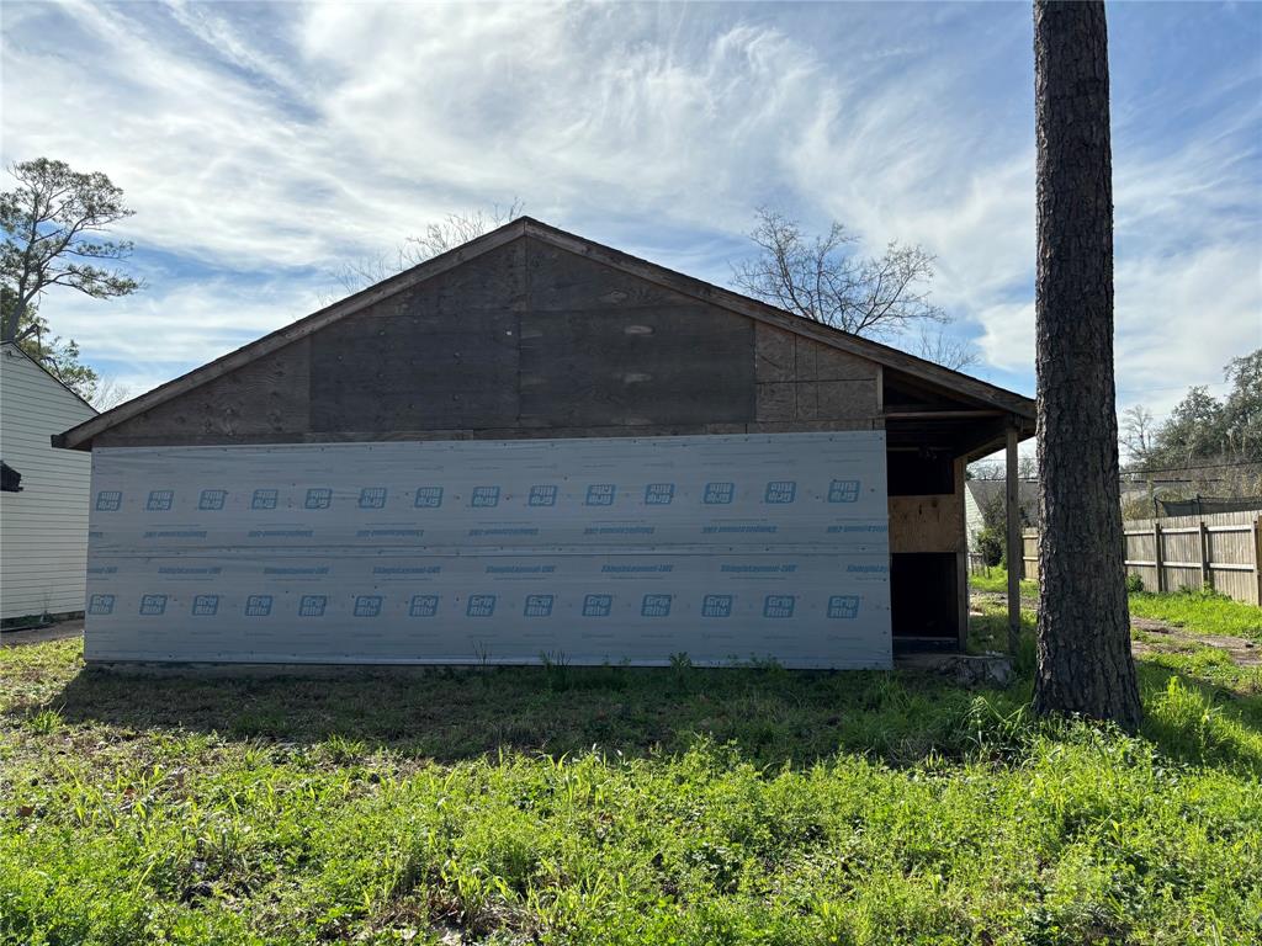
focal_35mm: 26
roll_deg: -0.4
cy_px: 473
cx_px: 631
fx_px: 948
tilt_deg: +4.3
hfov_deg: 67.3
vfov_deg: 53.1
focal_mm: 5.96
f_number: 1.6
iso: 50
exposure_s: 1/4082
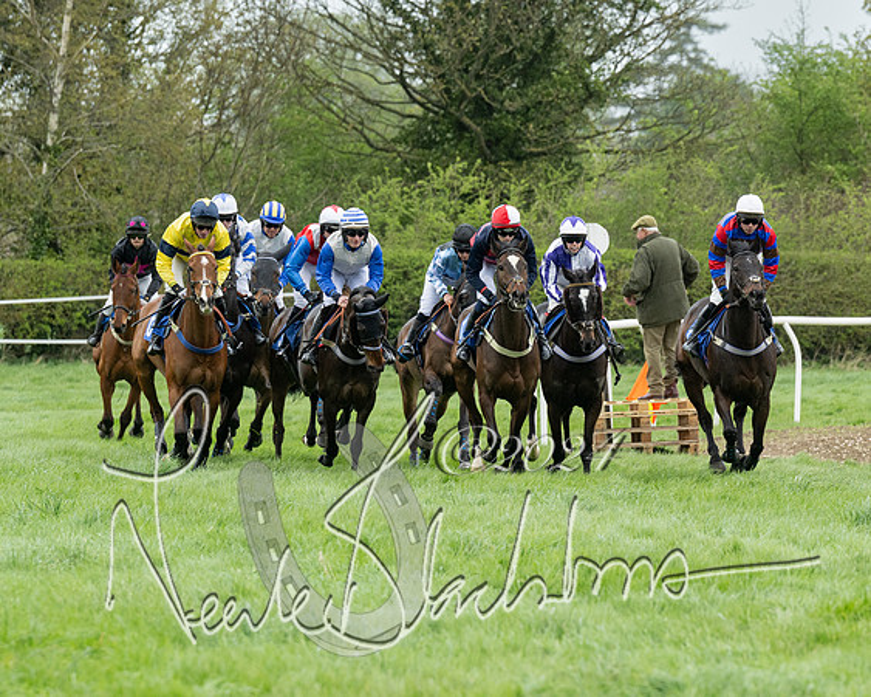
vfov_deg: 4.6
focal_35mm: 338
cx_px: 559
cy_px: 386
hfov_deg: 5.7
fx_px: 8713
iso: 400
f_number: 5
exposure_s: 1/800
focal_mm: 180
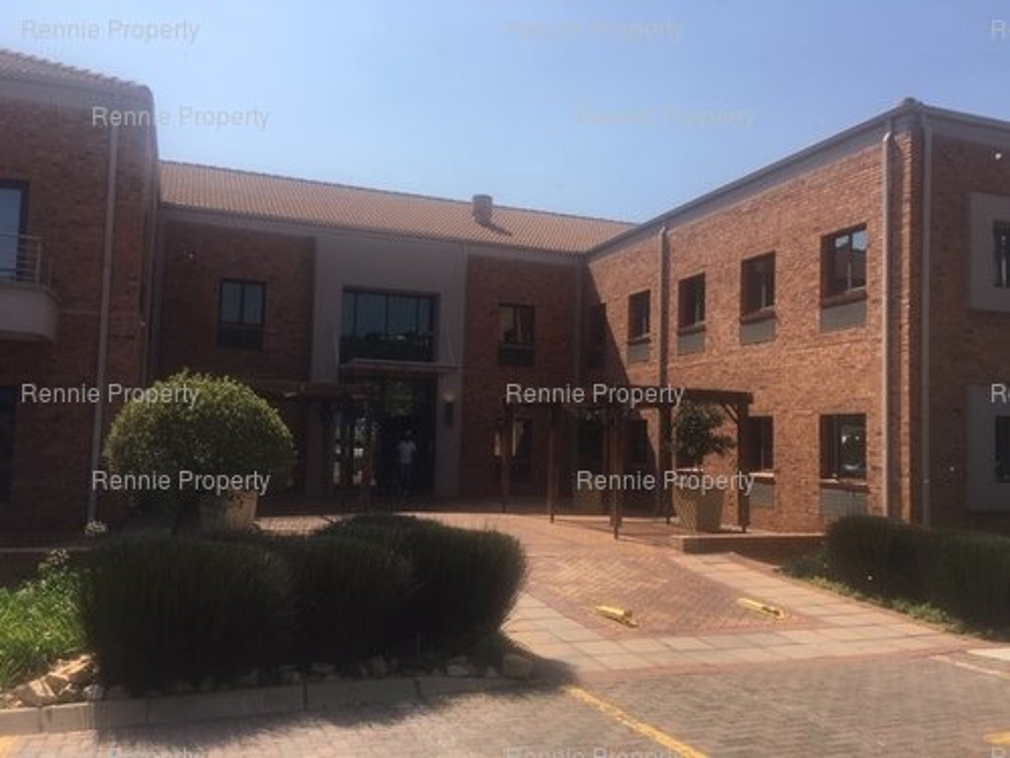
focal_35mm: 29
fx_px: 846
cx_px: 505
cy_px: 379
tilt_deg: +4.7
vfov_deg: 48.2
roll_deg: -1.9
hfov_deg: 61.7
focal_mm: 4.15
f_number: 2.2
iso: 25
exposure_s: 1/2198
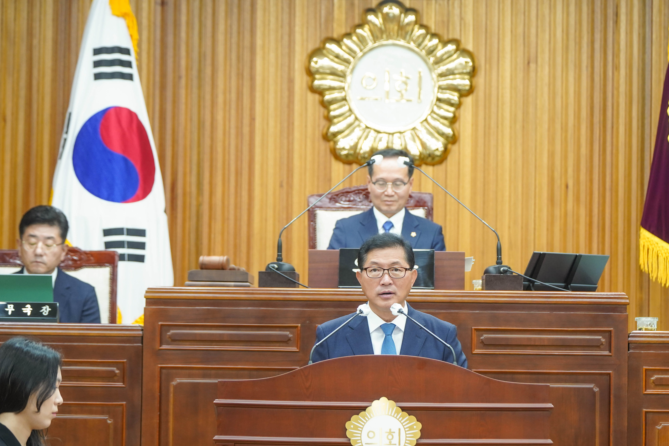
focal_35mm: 140
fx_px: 2602
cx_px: 375
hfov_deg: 14.6
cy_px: 234
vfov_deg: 9.8
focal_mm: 119
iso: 2000
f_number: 4
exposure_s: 1/200
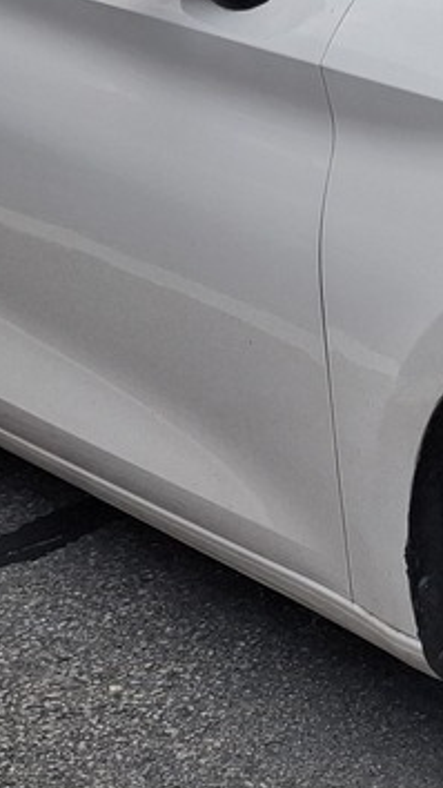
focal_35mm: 102
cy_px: 256
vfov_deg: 20.9
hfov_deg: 11.4
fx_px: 2131
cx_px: 666
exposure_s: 1/861
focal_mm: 5.54
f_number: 1.8
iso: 50
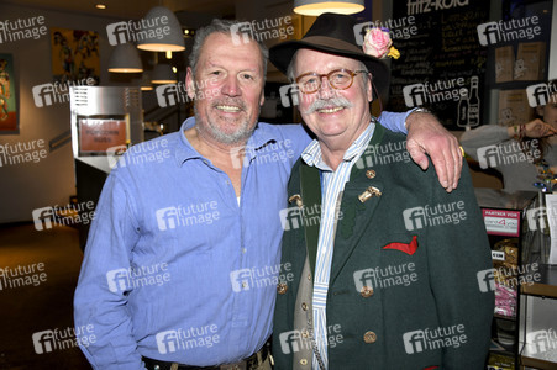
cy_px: 185
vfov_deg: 36.8
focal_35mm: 36
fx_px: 557
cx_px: 278
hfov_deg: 53.2
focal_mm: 36
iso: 500
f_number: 6.3
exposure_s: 1/100
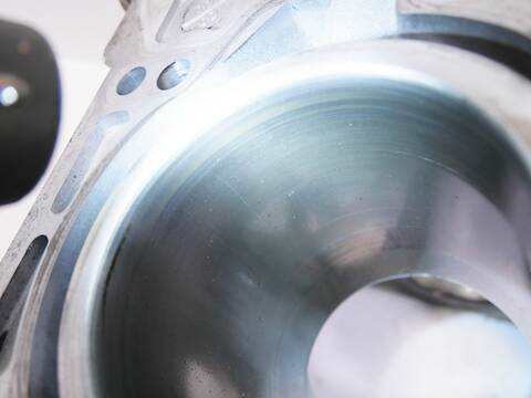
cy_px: 199
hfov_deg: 60.0
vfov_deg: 46.8
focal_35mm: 30
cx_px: 266
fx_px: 460
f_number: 3.7
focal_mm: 15
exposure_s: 1/60
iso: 400
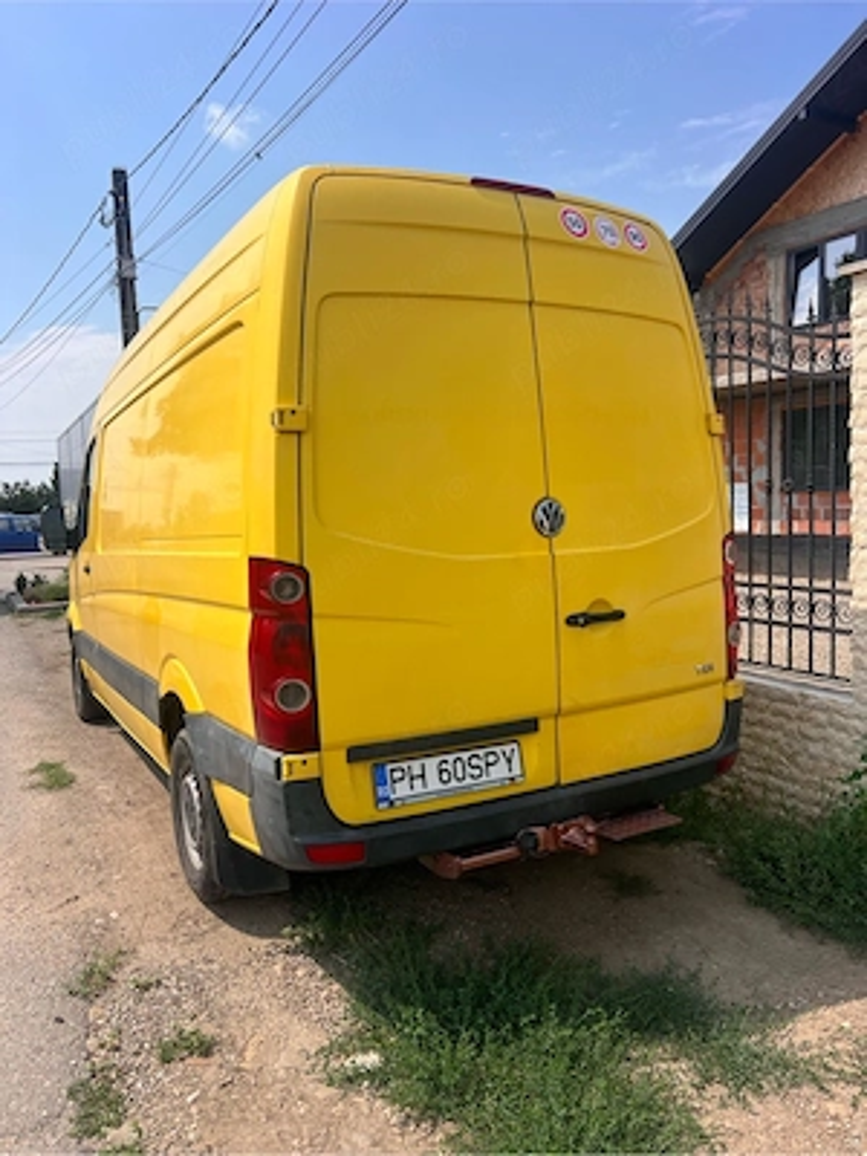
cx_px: 434
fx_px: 868
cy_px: 578
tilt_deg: -4.6
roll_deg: +1.6
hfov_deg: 53.1
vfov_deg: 67.3
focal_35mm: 26
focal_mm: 5.7
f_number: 1.5
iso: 50
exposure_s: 1/4831
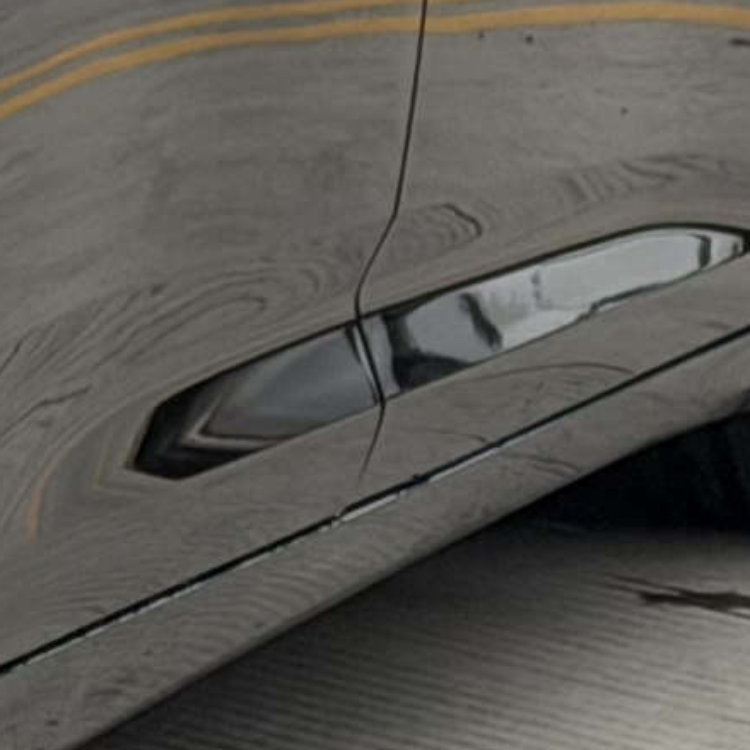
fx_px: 9560
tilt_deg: -5.8
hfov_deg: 4.3
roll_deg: +0.1
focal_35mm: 390
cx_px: -1691
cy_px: -236
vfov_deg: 4.5
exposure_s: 1/121
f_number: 1.78
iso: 64
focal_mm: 6.76
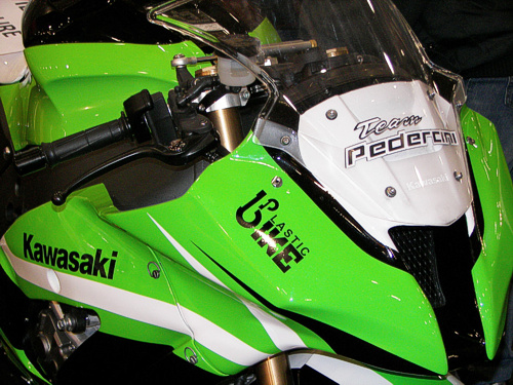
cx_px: 256
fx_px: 1378
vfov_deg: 15.9
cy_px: 192
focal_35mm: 93
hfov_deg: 21.1
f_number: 3.2
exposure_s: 1/40
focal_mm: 15.4
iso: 100
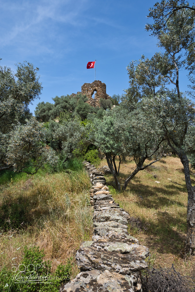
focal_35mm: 21
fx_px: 170
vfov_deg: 81.2
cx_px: 98
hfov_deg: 59.5
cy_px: 146
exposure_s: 1/160
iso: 100
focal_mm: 14
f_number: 10
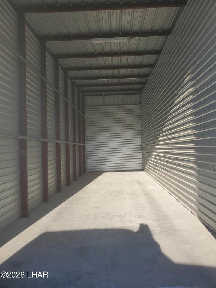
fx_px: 216
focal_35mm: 26
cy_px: 144
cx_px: 108
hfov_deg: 53.1
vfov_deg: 67.3
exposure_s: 1/566
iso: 50
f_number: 2.4
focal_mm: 4.3
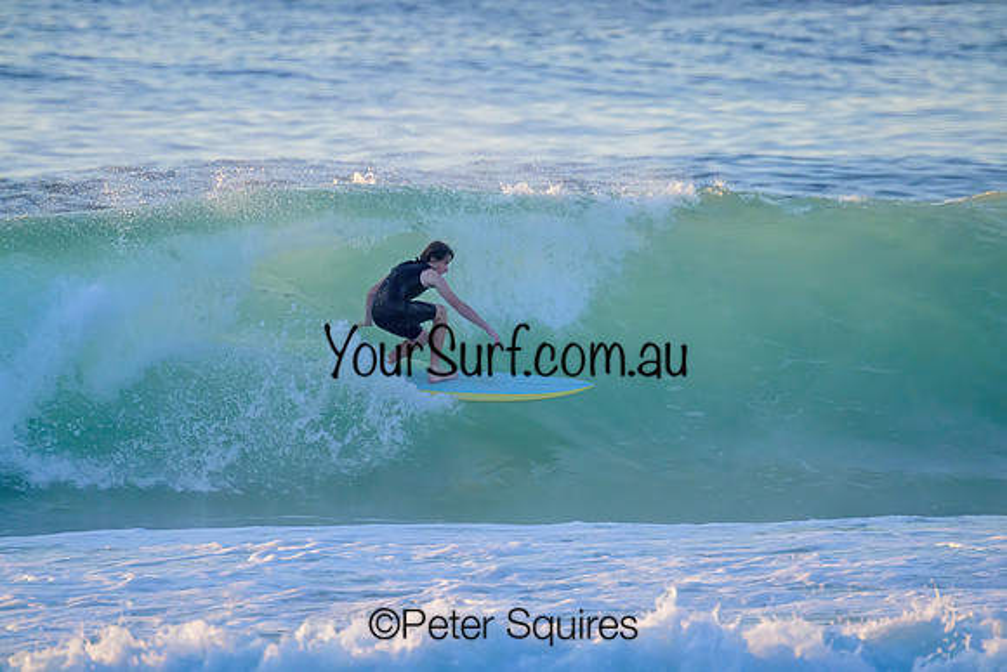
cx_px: 504
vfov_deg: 1.7
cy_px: 336
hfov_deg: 2.6
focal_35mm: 800
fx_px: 22382
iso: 2800
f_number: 11
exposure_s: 1/1250
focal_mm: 800
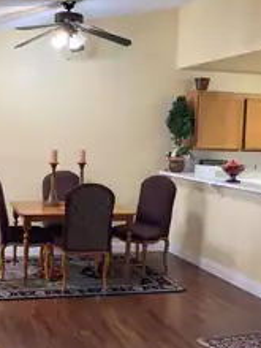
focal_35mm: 51
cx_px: 79
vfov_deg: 37.5
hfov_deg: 28.3
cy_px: 177
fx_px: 513
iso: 125
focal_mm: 3.99
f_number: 1.8
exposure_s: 1/60
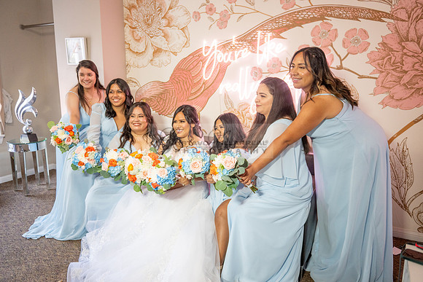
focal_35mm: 28
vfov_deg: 46.4
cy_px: 141
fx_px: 329
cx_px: 212
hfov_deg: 65.5
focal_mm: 28
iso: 800
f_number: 3.2
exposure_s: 1/160
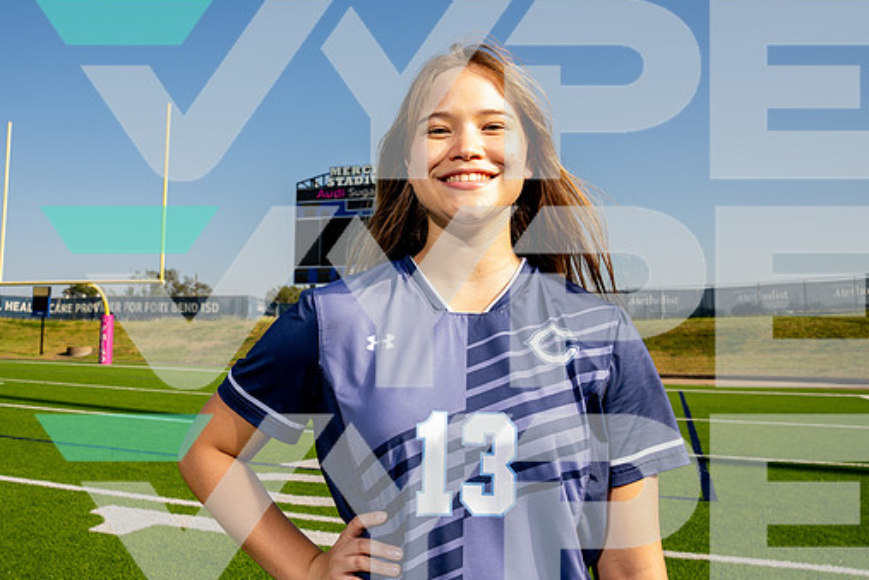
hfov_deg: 57.0
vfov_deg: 39.8
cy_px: 230
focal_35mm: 33
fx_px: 797
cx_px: 376
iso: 50
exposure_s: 1/125
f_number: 7.1
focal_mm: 24
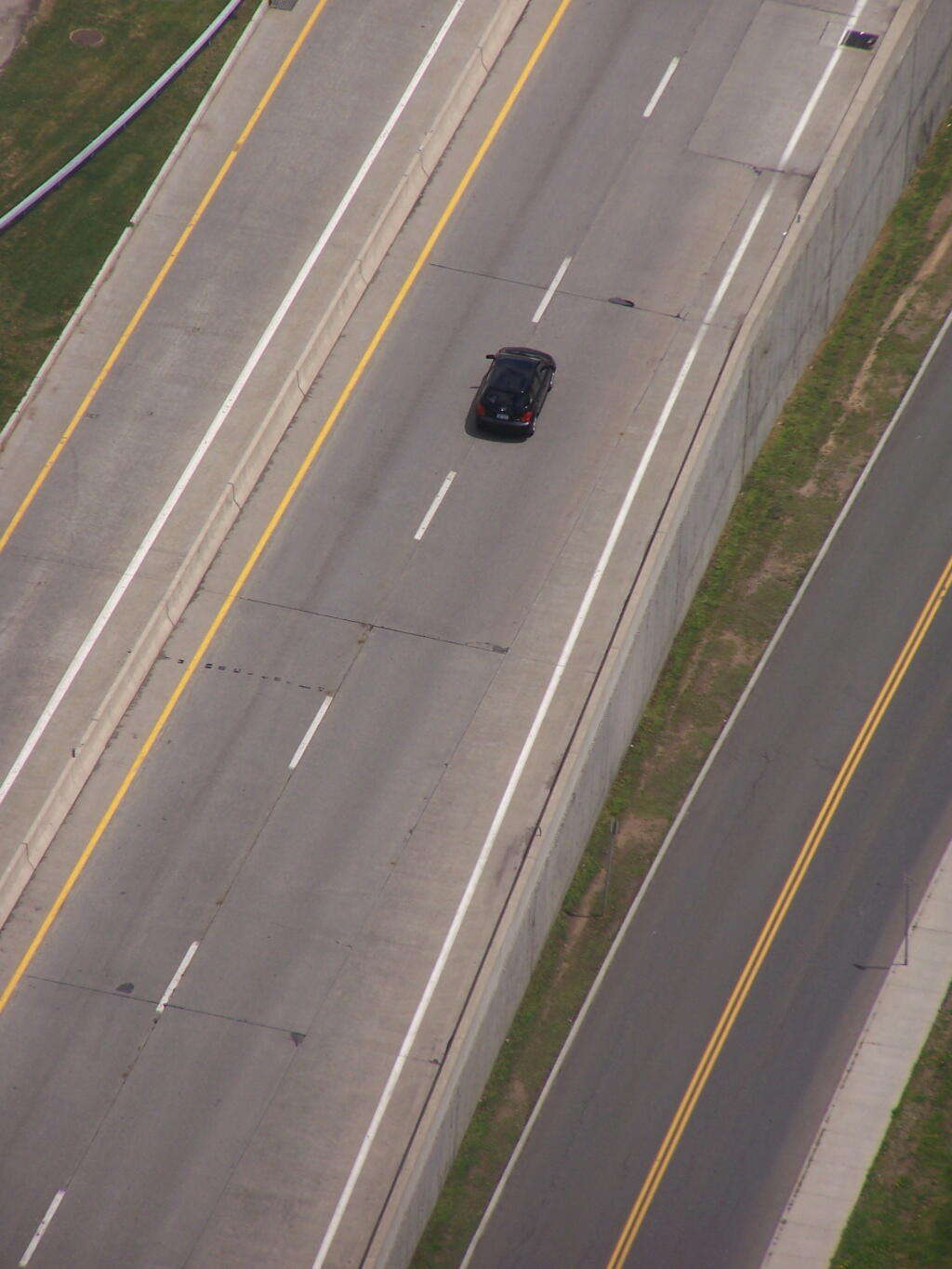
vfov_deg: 5.2
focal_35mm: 380
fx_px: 13932
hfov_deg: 3.9
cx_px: 476
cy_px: 634
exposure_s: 1/640
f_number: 5
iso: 80
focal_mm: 63
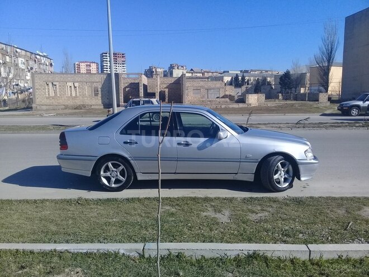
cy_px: 138
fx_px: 330
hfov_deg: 58.4
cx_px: 184
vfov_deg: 45.4
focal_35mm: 31
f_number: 2.2
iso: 50
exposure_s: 1/1613
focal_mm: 3.3
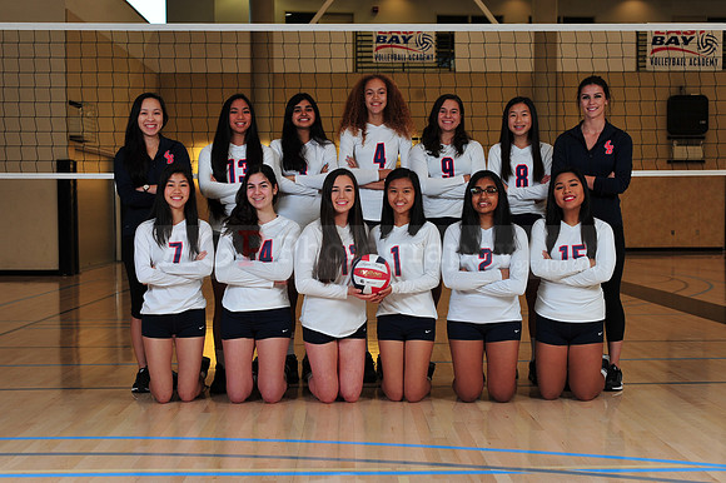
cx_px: 363
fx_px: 1008
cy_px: 242
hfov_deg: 39.6
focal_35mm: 50
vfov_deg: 27.0
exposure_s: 1/125
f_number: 5.6
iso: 400
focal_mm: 50
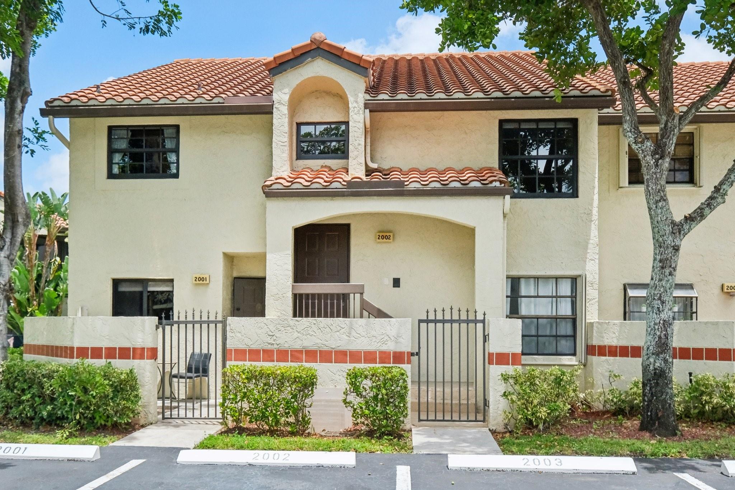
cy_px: 245
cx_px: 368
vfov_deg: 40.0
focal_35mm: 33
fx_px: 674
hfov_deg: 57.2
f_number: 5.6
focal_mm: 21.9
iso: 1600
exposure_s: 1/4700
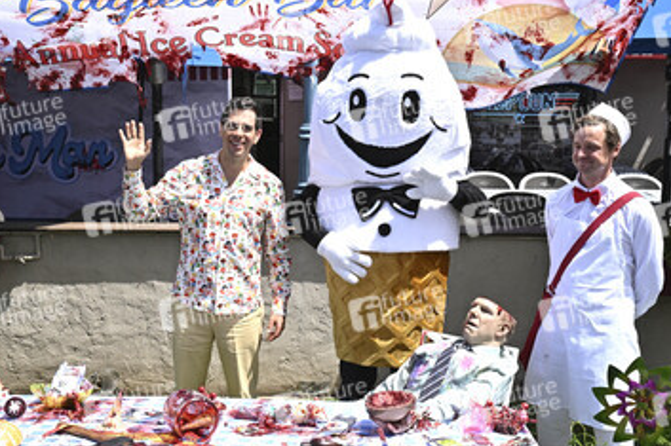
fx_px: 857
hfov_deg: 42.8
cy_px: 262
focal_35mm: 46
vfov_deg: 29.2
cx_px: 347
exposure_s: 1/320
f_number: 16
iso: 640
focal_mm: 36
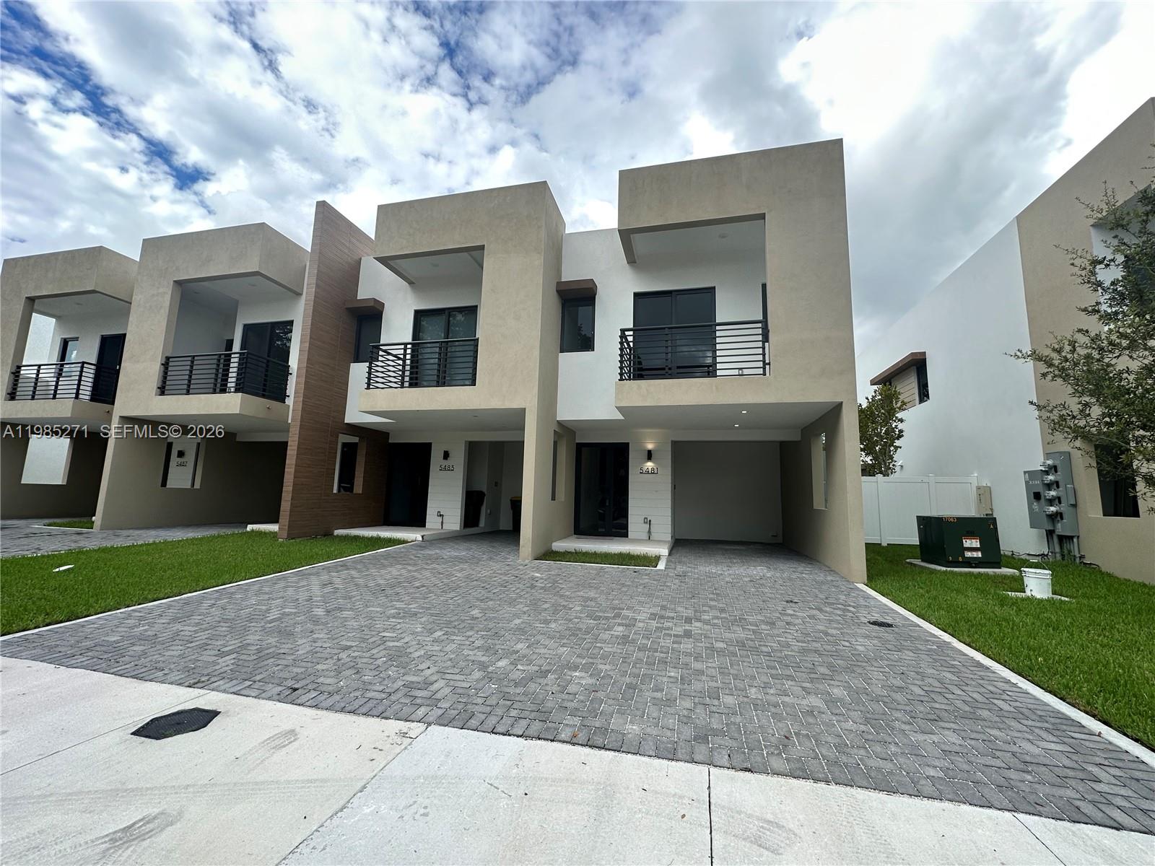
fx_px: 467
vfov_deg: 85.7
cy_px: 433
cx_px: 578
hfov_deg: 102.1
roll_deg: -1.7
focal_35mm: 14
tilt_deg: +9.3
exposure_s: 1/458
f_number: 2.2
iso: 40
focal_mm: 2.22
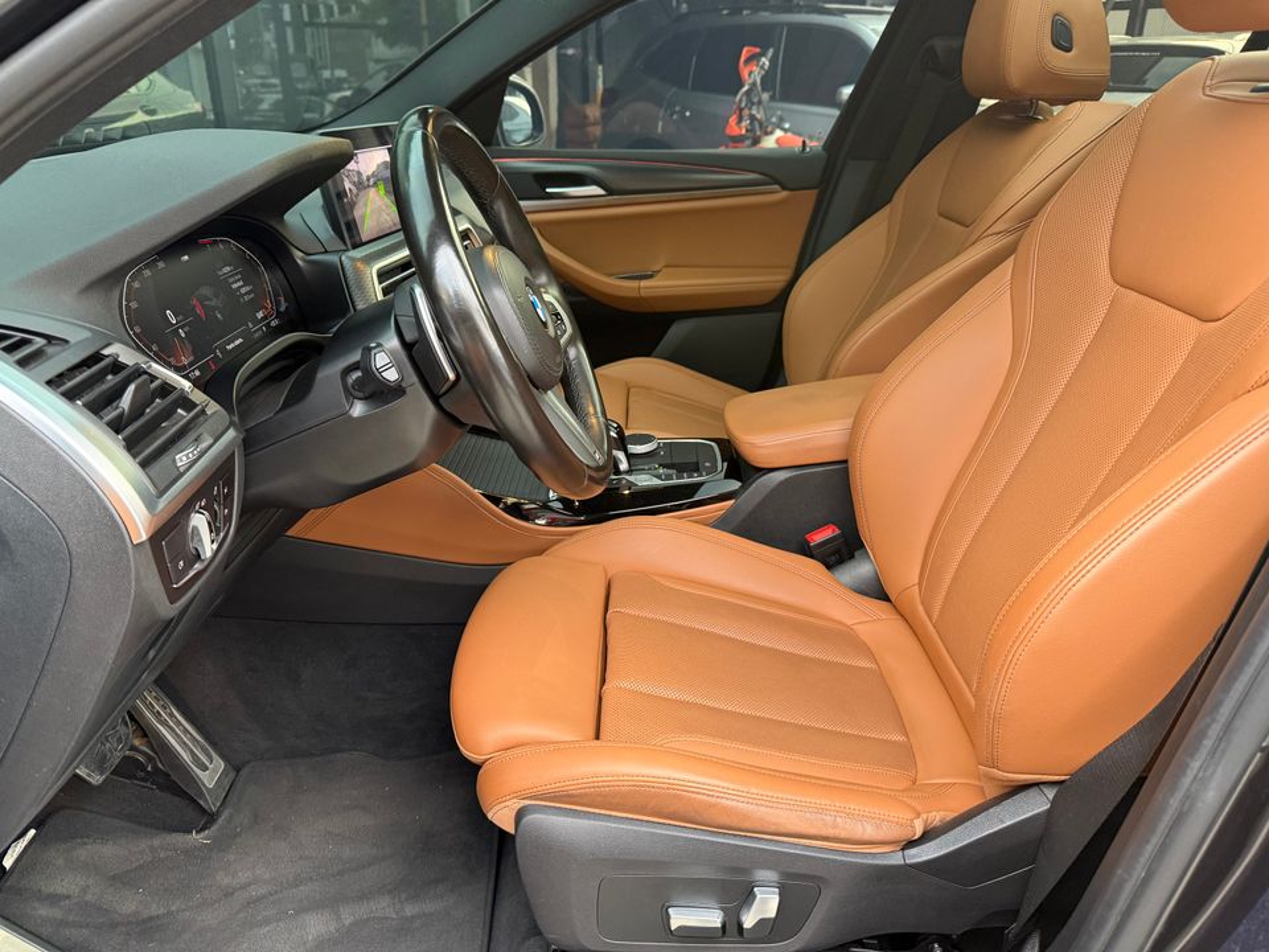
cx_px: 634
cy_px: 476
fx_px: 880
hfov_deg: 71.6
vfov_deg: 56.8
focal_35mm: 24
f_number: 1.78
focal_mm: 6.76
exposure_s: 1/60
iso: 250
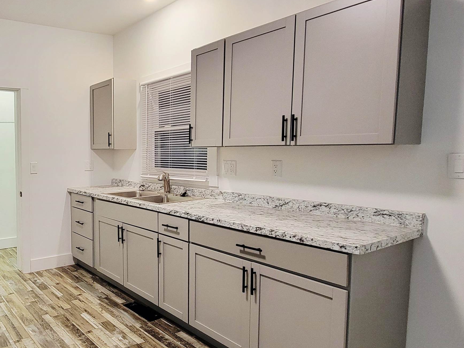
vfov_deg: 58.9
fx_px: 308
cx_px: 64
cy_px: 176
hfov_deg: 64.1
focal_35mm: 23
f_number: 2.2
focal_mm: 2.2
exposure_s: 1/40
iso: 320
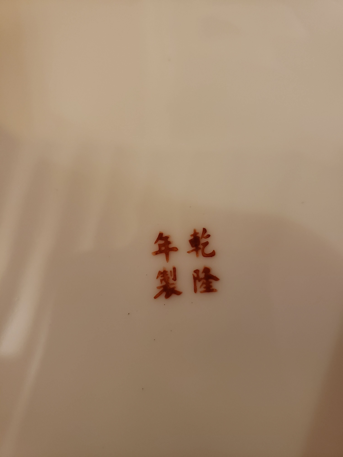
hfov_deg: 53.1
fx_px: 344
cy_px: 228
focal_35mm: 26
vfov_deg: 67.3
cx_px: 172
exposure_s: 1/14
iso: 250
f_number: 1.5
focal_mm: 4.3
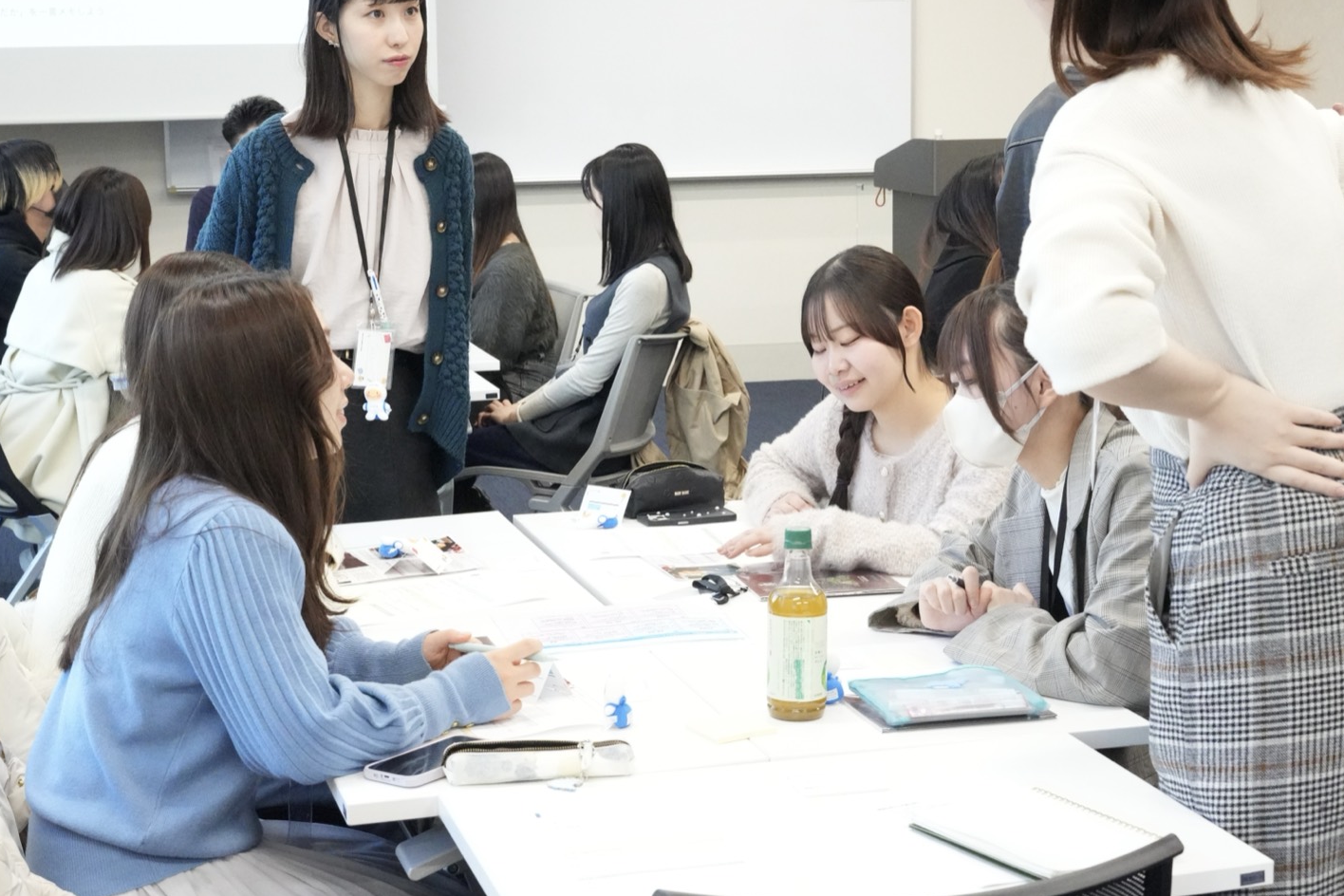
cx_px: 688
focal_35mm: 61
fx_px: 2277
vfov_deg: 22.2
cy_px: 396
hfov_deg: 32.9
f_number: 10
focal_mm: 54
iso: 16000
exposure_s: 1/250
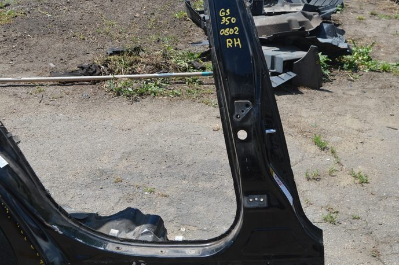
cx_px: 168
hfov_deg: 35.7
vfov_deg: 24.2
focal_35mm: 56
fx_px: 617
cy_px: 118
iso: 100
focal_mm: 25
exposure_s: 1/250
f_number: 8
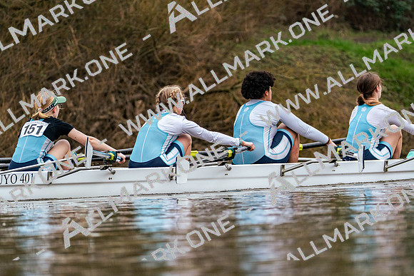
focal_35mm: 303
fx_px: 3485
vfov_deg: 4.5
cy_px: 138
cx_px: 207
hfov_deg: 6.8
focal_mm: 303
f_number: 6.3
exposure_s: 1/2000
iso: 2500
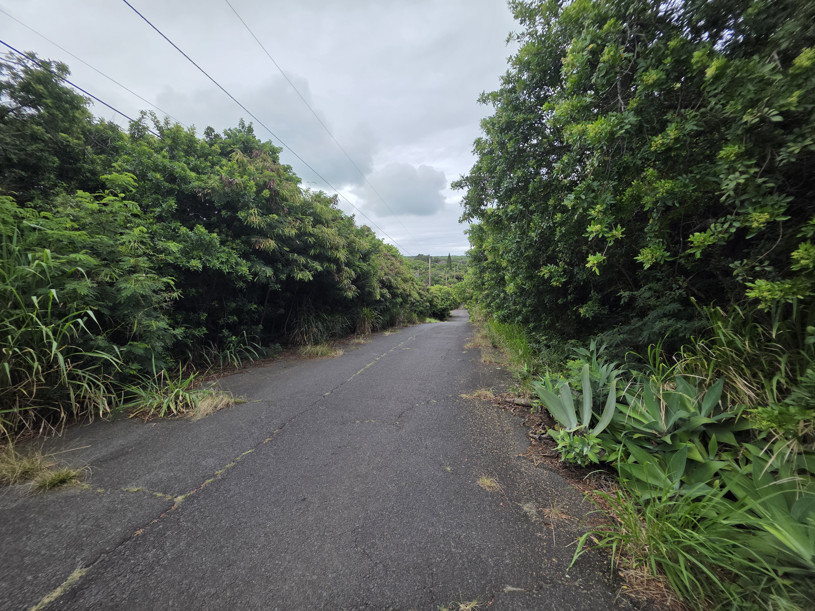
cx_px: 408
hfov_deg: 106.2
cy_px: 306
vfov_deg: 89.9
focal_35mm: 13
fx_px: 306
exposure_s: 1/912
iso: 40
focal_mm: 2.2
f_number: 1.9
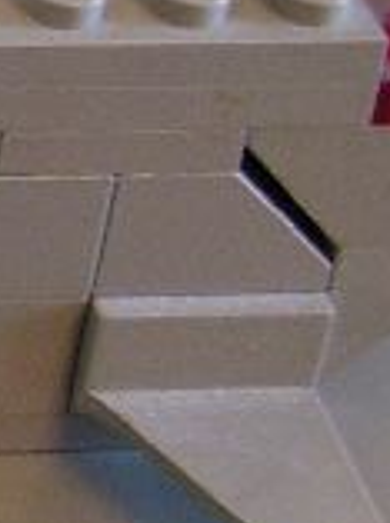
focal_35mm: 201
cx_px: -690
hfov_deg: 6.8
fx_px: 3032
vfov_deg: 9.8
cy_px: 90
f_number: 2.7
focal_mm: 6
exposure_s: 1/8
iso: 160
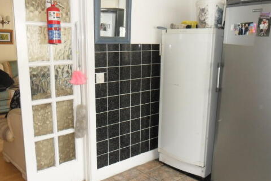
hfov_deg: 55.8
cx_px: 133
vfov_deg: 38.9
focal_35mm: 34
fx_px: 256
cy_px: 94
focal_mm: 4.9
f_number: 3.5
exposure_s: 1/45
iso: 160
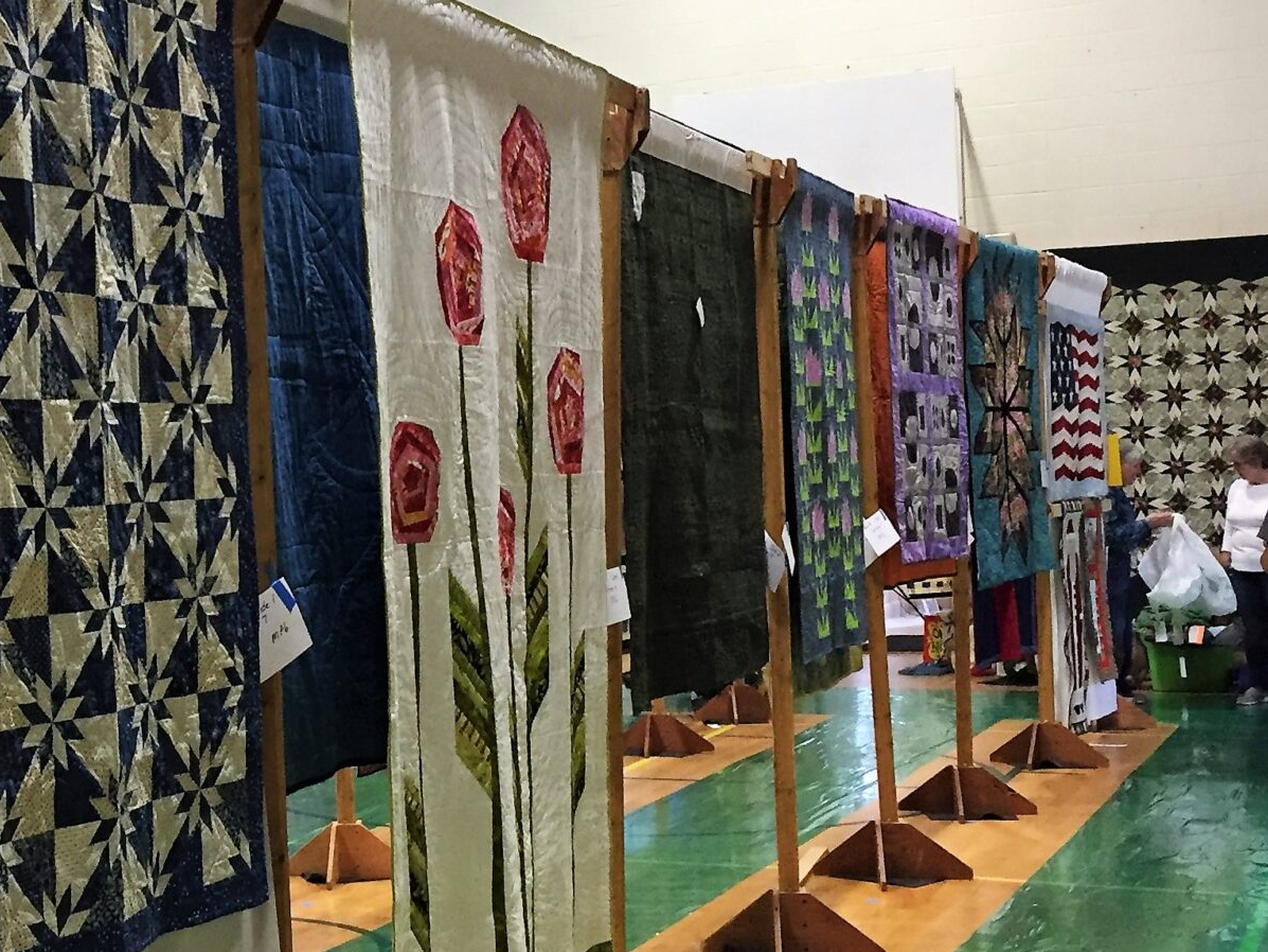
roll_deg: +1.4
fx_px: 2271
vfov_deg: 23.6
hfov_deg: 30.2
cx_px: 207
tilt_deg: +0.9
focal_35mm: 62
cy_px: 423
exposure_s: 1/30
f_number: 2.2
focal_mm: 4.15
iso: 160
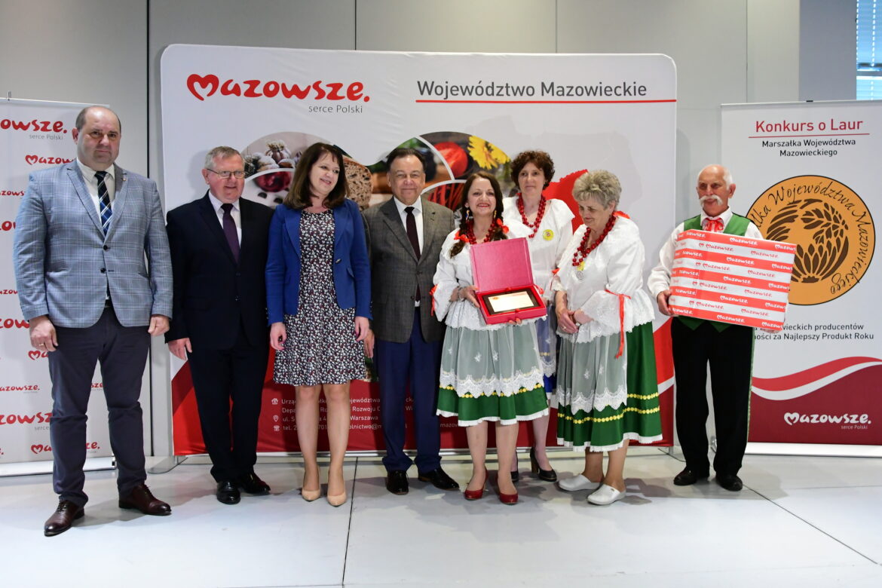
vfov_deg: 42.3
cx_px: 441
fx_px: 759
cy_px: 294
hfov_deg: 60.3
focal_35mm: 31
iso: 3600
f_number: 5.6
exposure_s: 1/30
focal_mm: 21
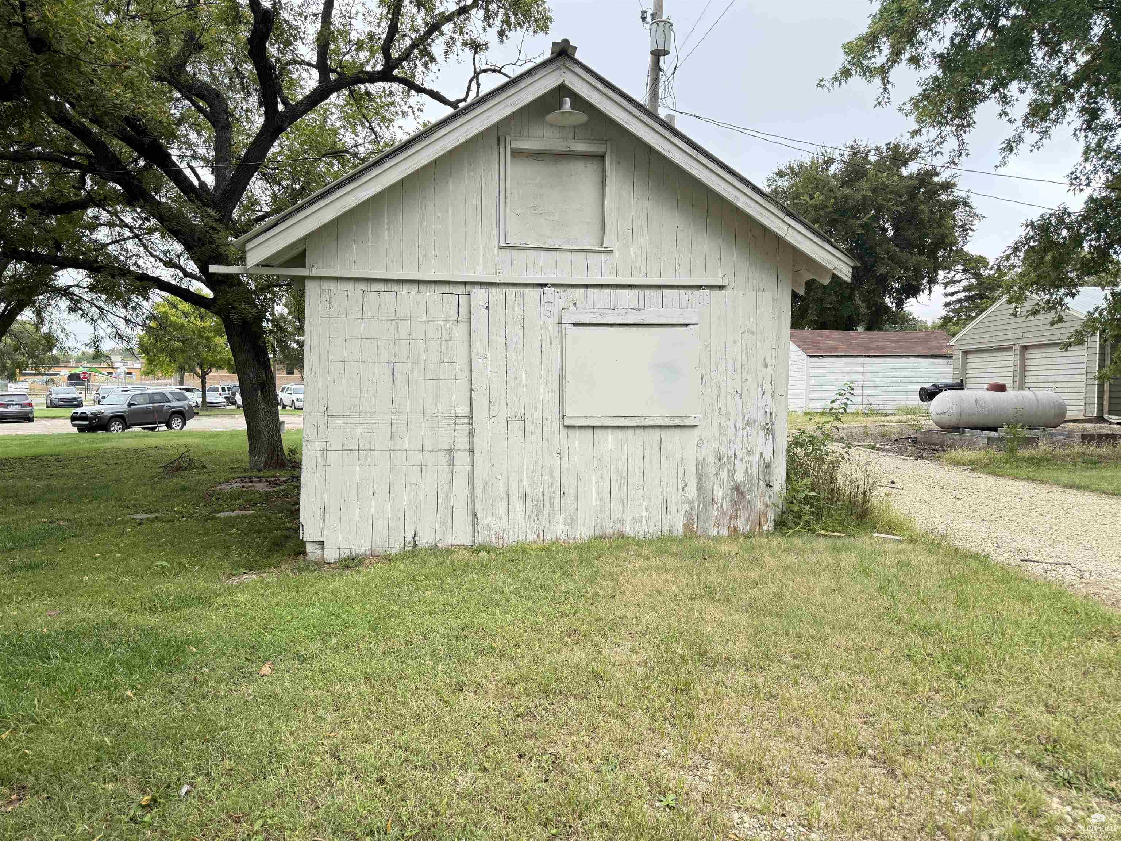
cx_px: 560
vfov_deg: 56.8
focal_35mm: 24
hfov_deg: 71.6
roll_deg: -0.7
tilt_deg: -1.3
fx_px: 777
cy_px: 420
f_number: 1.78
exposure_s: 1/967
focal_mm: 6.76
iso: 100
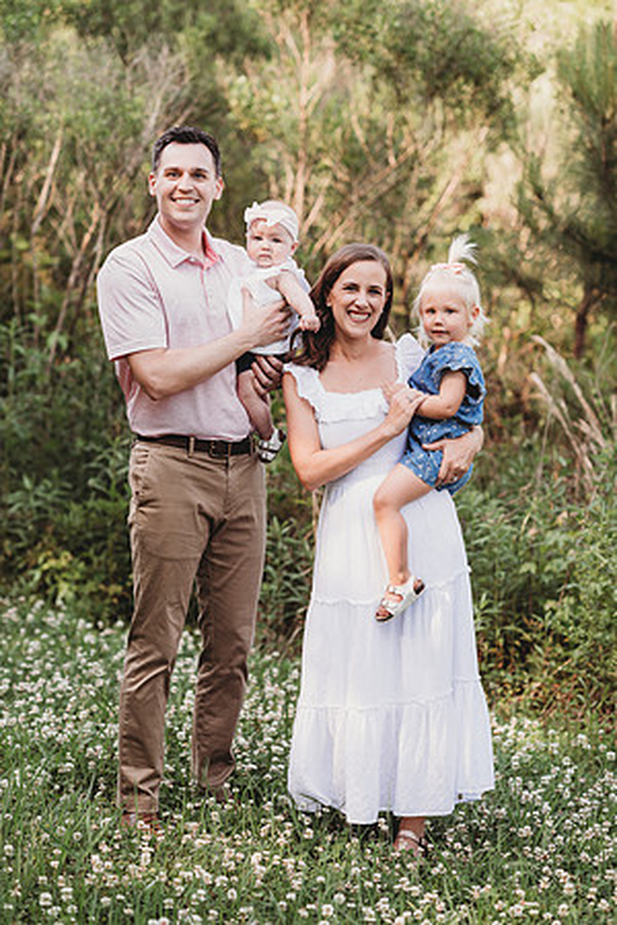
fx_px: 2185
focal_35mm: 85
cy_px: 462
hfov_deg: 16.1
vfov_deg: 23.9
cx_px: 308
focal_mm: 85
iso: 100
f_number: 2.2
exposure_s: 1/250
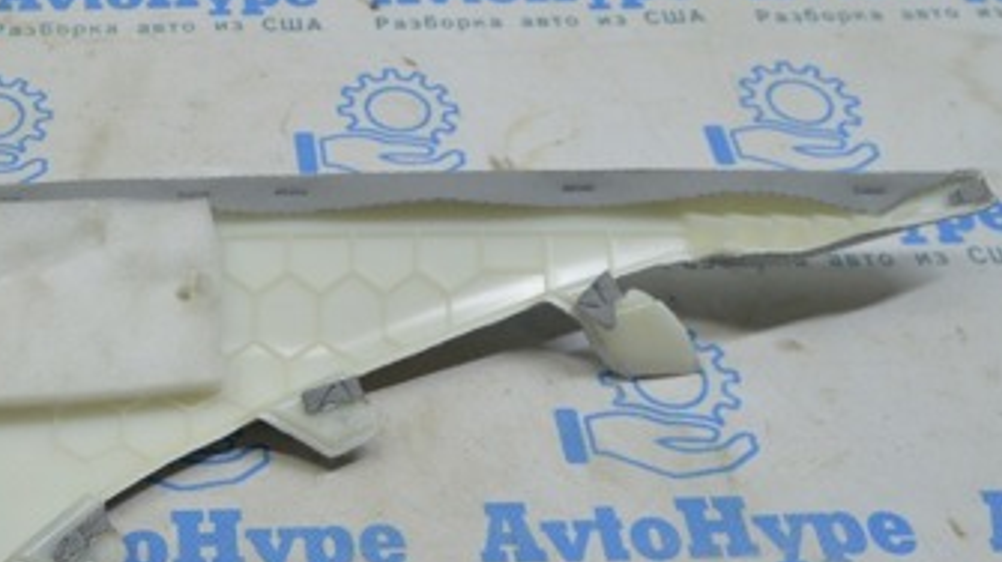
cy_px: 306
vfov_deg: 22.2
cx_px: 102
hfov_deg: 36.2
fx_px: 1434
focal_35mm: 54
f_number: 5.6
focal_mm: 18
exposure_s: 1/40
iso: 400
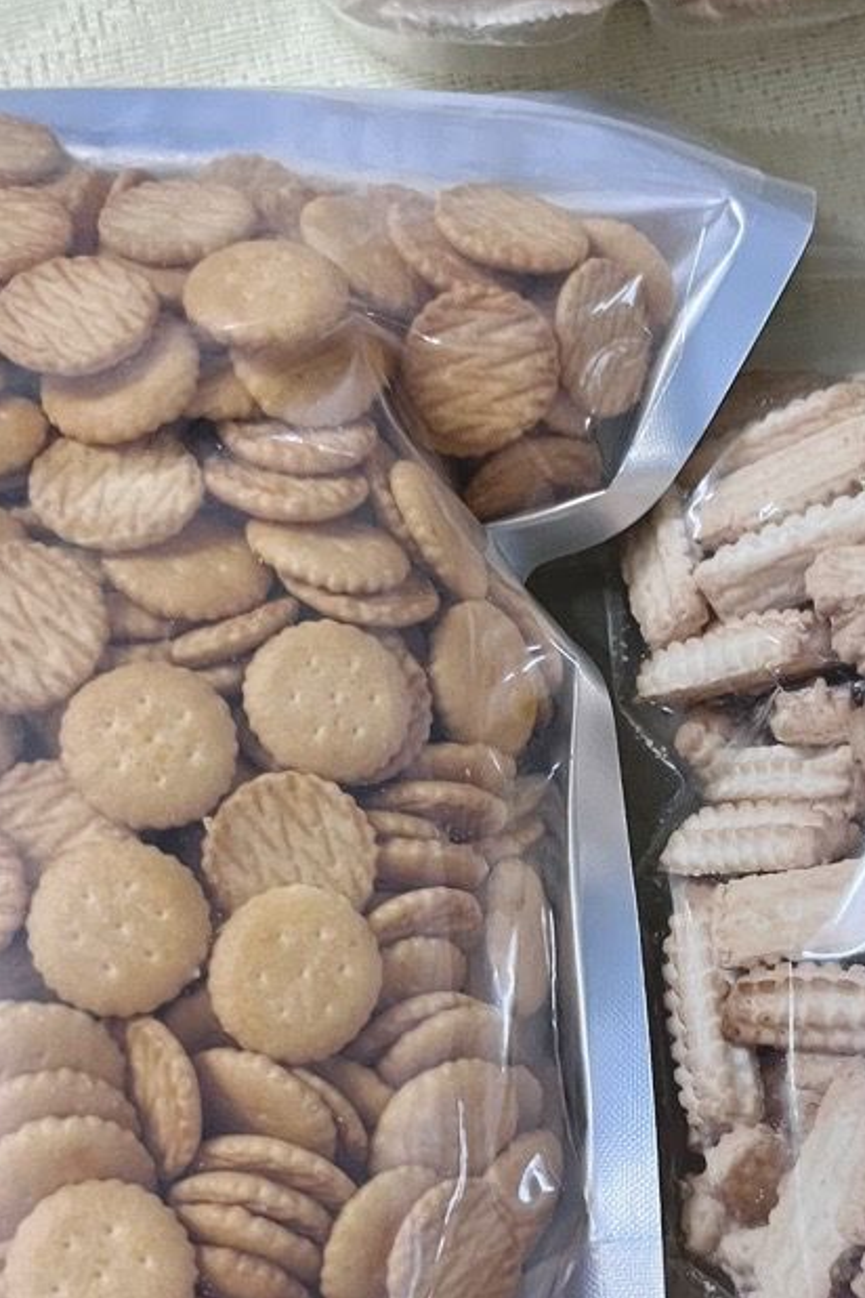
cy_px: 863
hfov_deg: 24.0
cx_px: 603
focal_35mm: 56
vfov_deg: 35.3
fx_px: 2018
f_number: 1.6
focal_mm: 5.1
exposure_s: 1/50
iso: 200
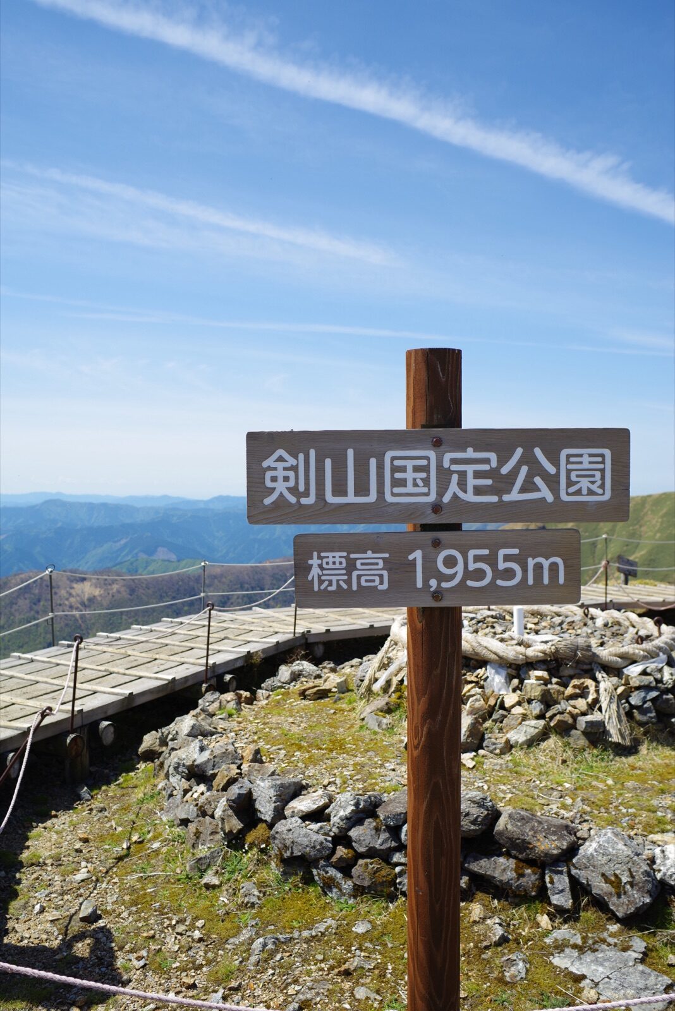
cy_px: 506
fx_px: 871
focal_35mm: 31
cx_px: 338
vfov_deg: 60.3
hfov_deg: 42.4
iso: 100
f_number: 6.3
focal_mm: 31
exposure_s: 1/320
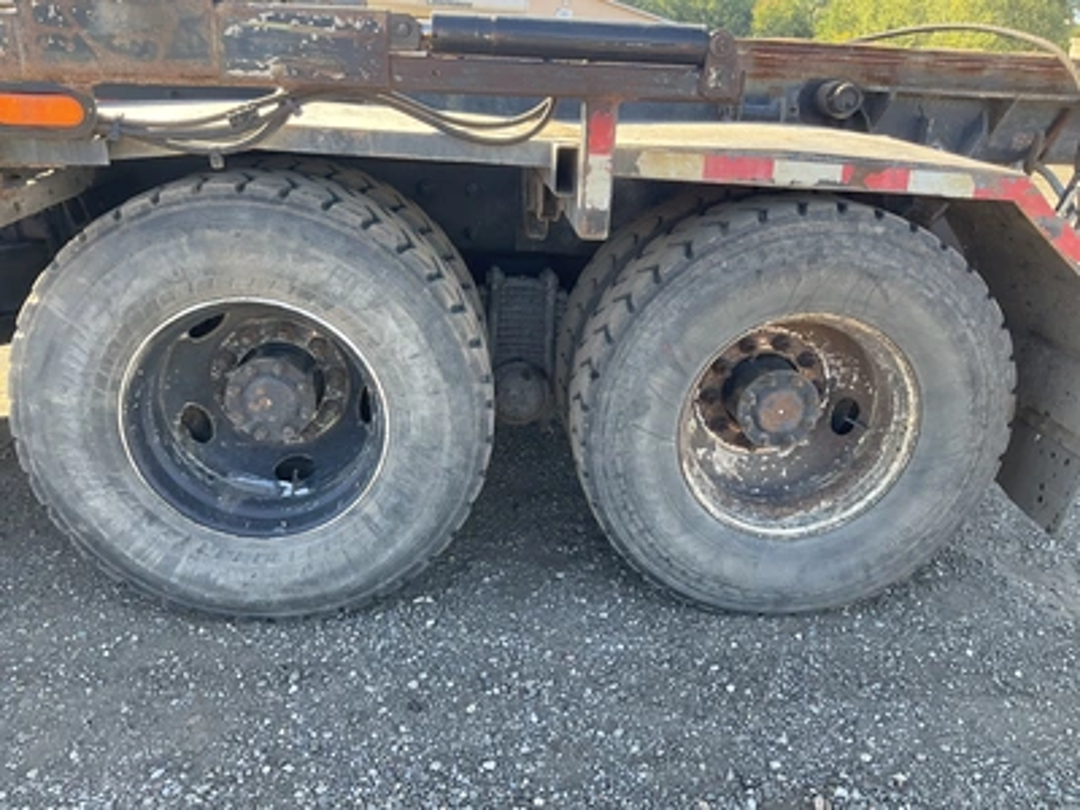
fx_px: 905
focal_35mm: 29
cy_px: 405
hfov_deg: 61.7
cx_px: 540
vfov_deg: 48.2
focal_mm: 3
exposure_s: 1/157
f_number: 1.8
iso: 32
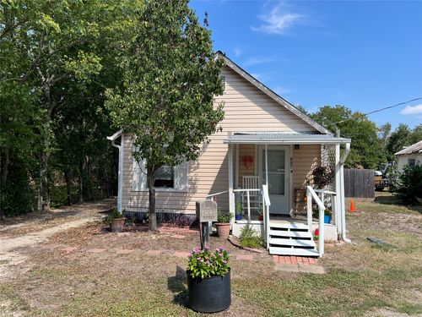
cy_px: 158
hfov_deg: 67.3
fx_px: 317
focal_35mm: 26
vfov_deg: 53.1
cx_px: 211
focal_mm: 5.7
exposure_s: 1/2841
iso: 50
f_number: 1.5
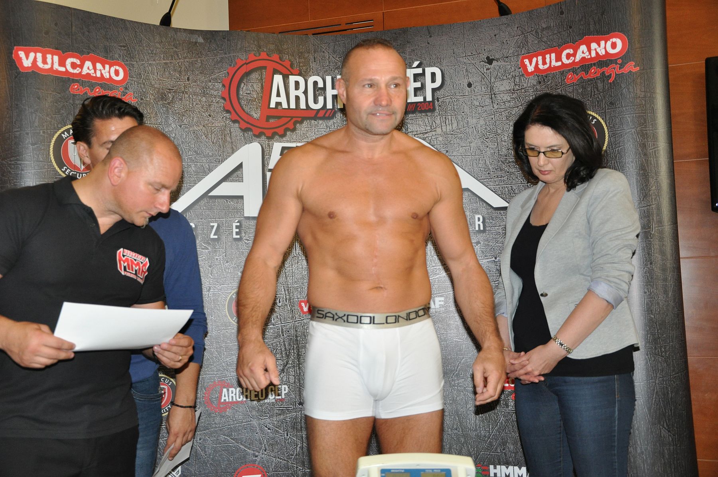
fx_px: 837
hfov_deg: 46.4
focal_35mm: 42
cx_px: 359
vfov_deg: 31.8
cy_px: 238
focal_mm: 28
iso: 800
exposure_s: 1/60
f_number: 4
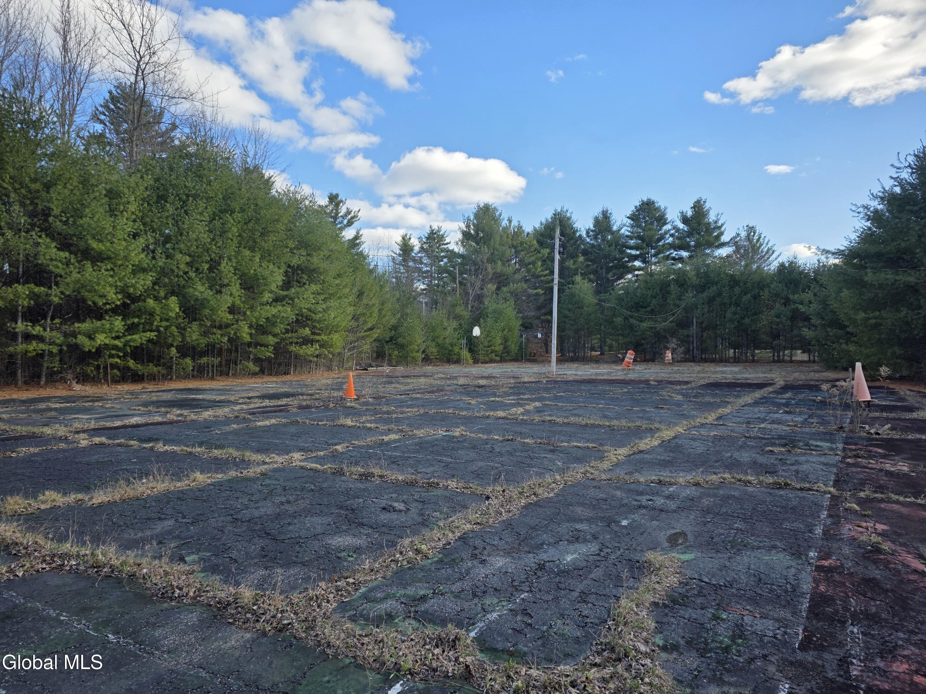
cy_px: 347
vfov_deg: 58.9
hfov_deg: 73.9
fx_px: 615
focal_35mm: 23
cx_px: 463
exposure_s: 1/2271
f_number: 1.7
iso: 80
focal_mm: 6.3
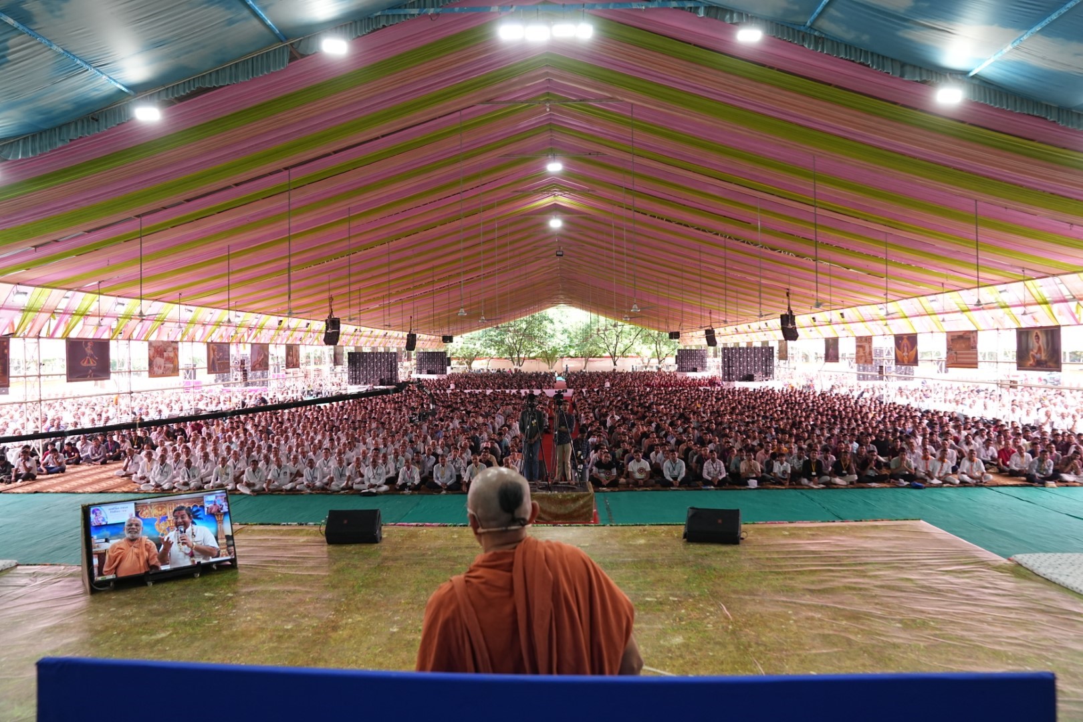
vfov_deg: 53.1
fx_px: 722
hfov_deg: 73.7
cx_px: 542
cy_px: 361
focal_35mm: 24
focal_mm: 24
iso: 1000
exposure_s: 1/125
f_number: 5
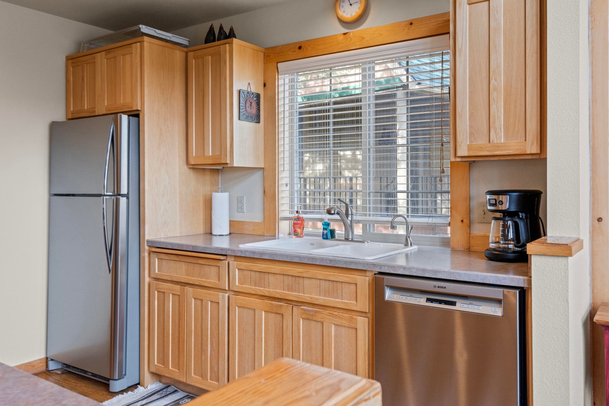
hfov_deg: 63.6
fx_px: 491
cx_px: 304
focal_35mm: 29
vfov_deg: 45.0
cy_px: 203
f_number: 8
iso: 200
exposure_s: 1/40
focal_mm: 29
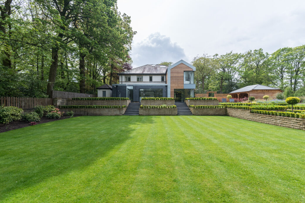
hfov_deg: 100.4
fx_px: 127
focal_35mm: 15
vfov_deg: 77.4
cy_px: 102
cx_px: 152
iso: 100
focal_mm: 15
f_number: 9
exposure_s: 1/160
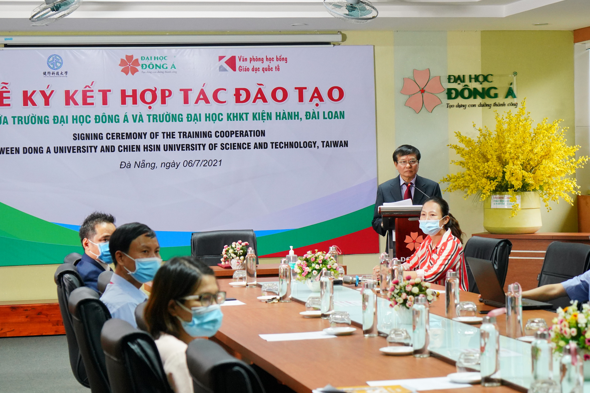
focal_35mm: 85
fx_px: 1393
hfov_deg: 23.9
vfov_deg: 16.1
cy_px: 187
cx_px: 274
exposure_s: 1/100
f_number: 4.5
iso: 2500
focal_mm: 52
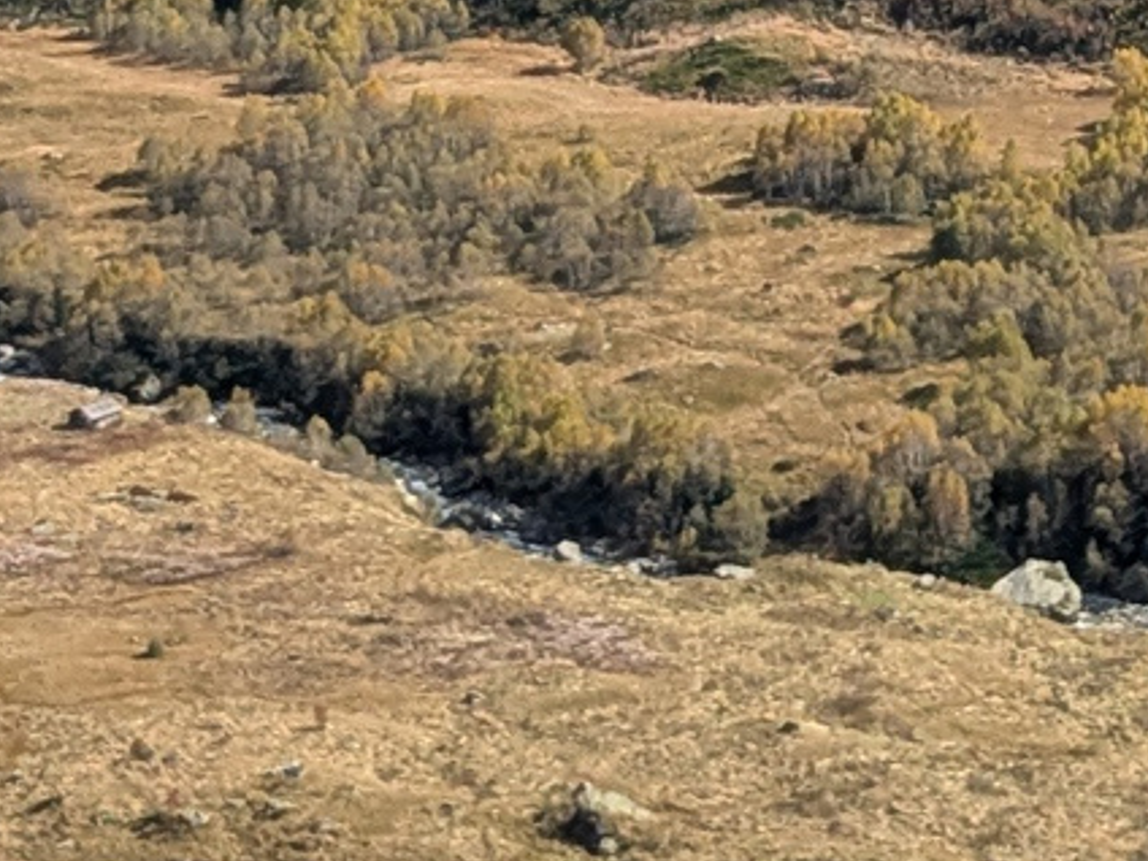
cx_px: 893
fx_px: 5406
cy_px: -875
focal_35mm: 163
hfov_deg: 12.1
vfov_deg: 8.6
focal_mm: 4.38
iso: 46
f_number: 1.73
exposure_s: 1/3344
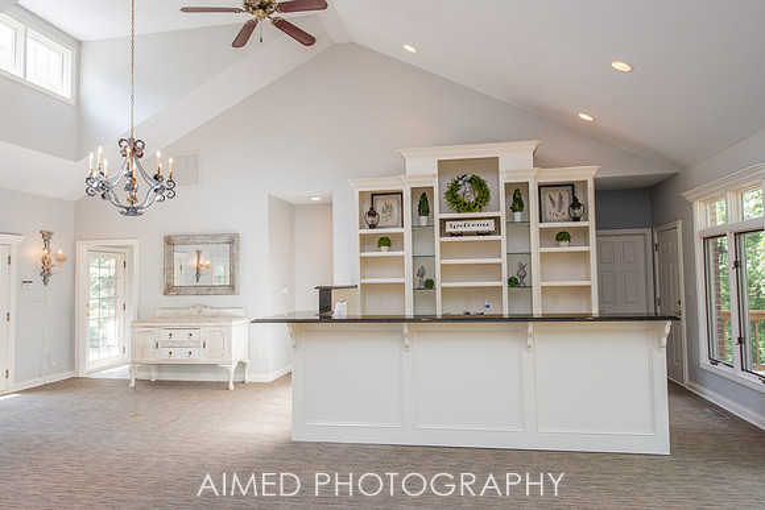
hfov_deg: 73.7
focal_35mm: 24
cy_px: 255
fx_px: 510
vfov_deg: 53.2
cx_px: 382
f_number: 7.1
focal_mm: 24
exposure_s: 1/30
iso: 250
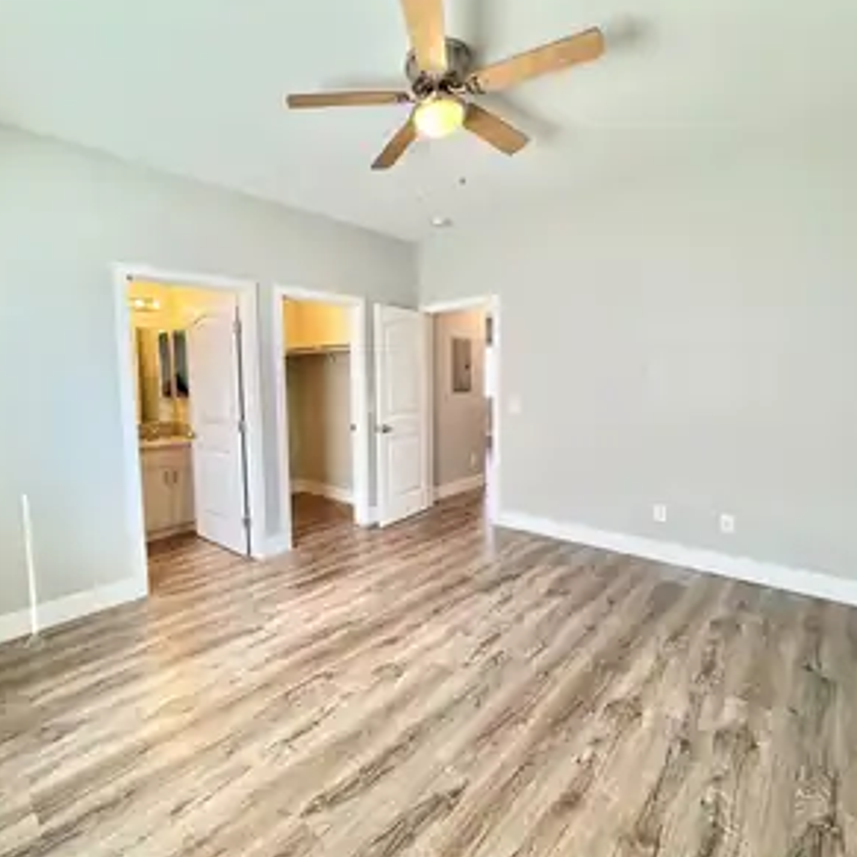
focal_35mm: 17
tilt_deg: -5.5
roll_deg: +1.0
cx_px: 383
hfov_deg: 83.7
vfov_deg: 84.0
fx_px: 476
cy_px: 418
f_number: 2.2
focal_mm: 2.22
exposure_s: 1/120
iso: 160
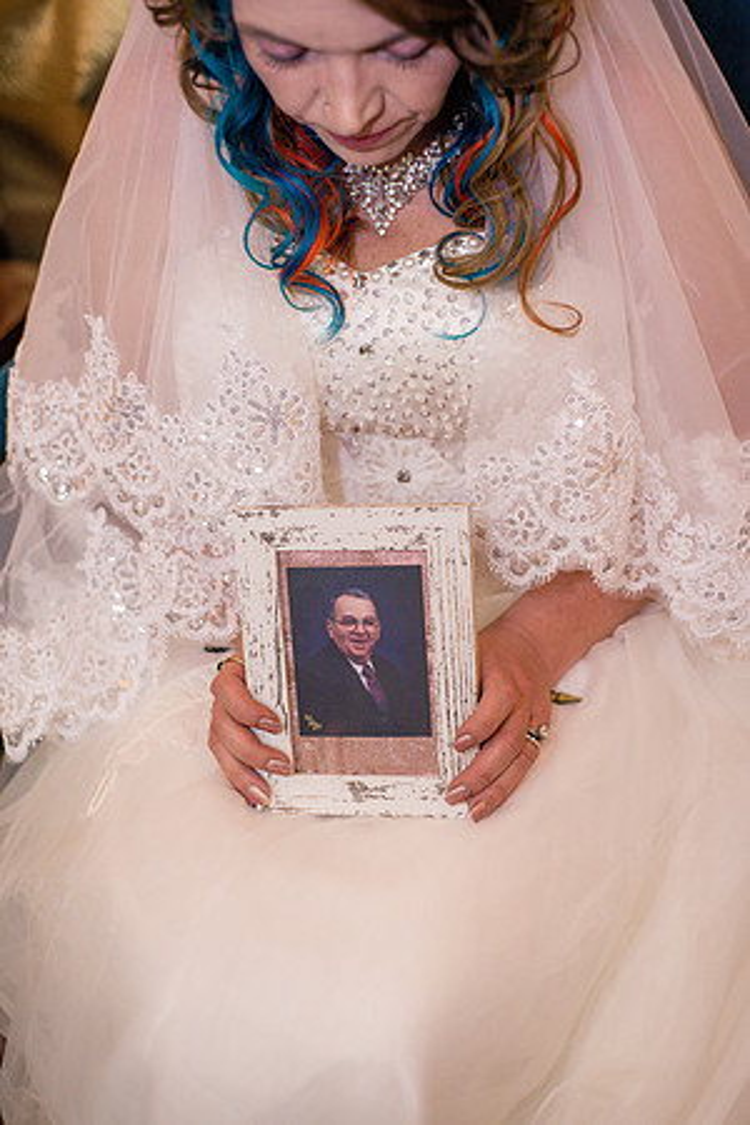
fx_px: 1562
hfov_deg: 27.0
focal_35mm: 50
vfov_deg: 39.6
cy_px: 562
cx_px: 375
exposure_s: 1/640
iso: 800
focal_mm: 50
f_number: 2.5
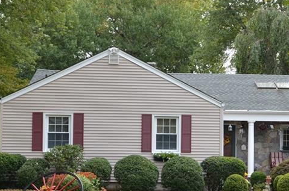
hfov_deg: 26.0
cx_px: 219
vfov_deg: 17.5
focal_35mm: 77
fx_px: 617
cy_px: 144
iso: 200
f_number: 7.1
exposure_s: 1/200
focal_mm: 24
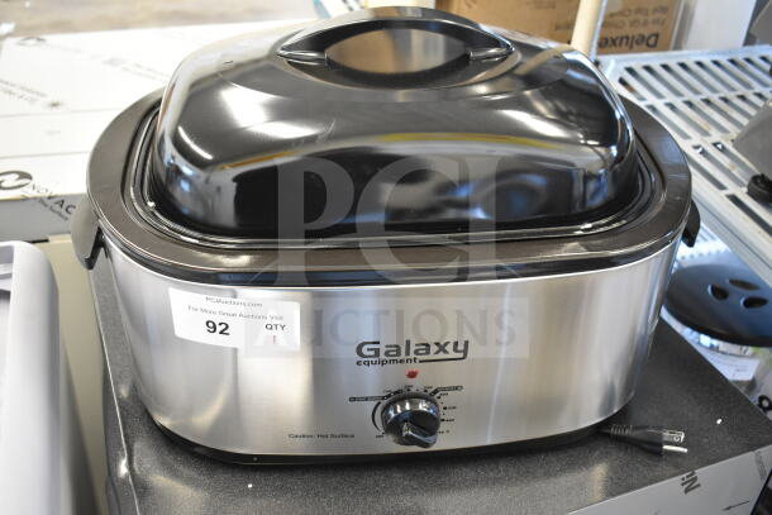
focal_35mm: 38
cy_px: 258
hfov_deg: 51.3
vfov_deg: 35.5
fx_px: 804
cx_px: 386
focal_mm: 25
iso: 1600
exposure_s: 1/40
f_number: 4
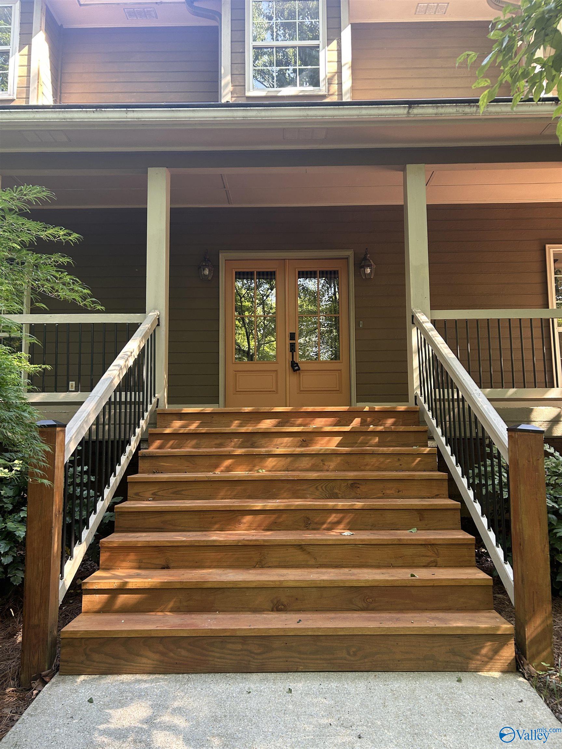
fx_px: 563
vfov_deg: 67.3
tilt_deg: +5.8
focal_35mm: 26
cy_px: 374
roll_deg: -0.6
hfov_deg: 53.1
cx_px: 281
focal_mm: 5.7
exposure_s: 1/121
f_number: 1.5
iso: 80
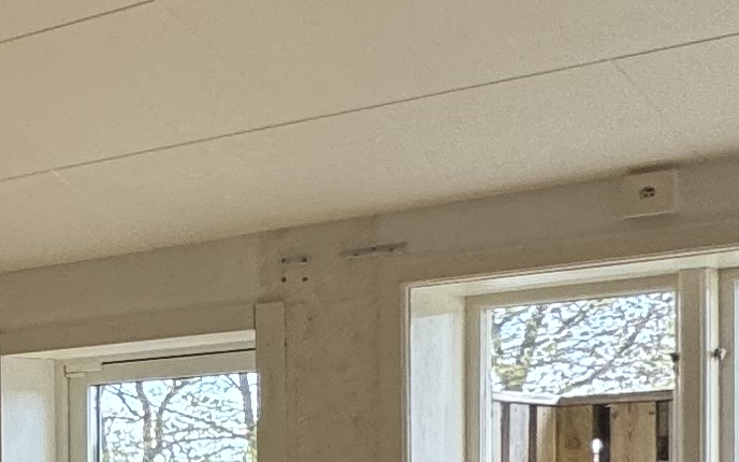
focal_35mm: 87
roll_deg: +0.7
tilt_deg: +1.8
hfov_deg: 15.4
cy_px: 522
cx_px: -961
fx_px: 1752
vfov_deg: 14.6
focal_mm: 2.22
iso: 40
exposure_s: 1/113
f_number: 2.2
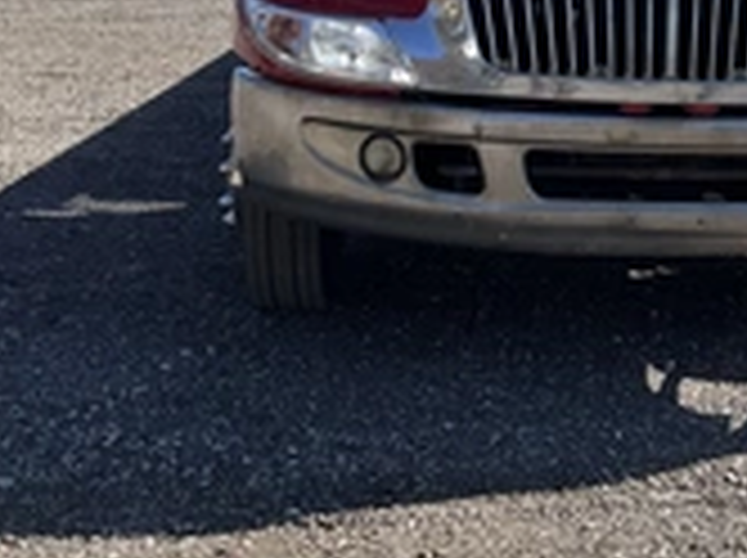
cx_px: 590
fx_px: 1508
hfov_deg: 27.3
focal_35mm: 70
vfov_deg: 20.6
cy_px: 86
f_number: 1.8
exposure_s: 1/997
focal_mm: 3
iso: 25
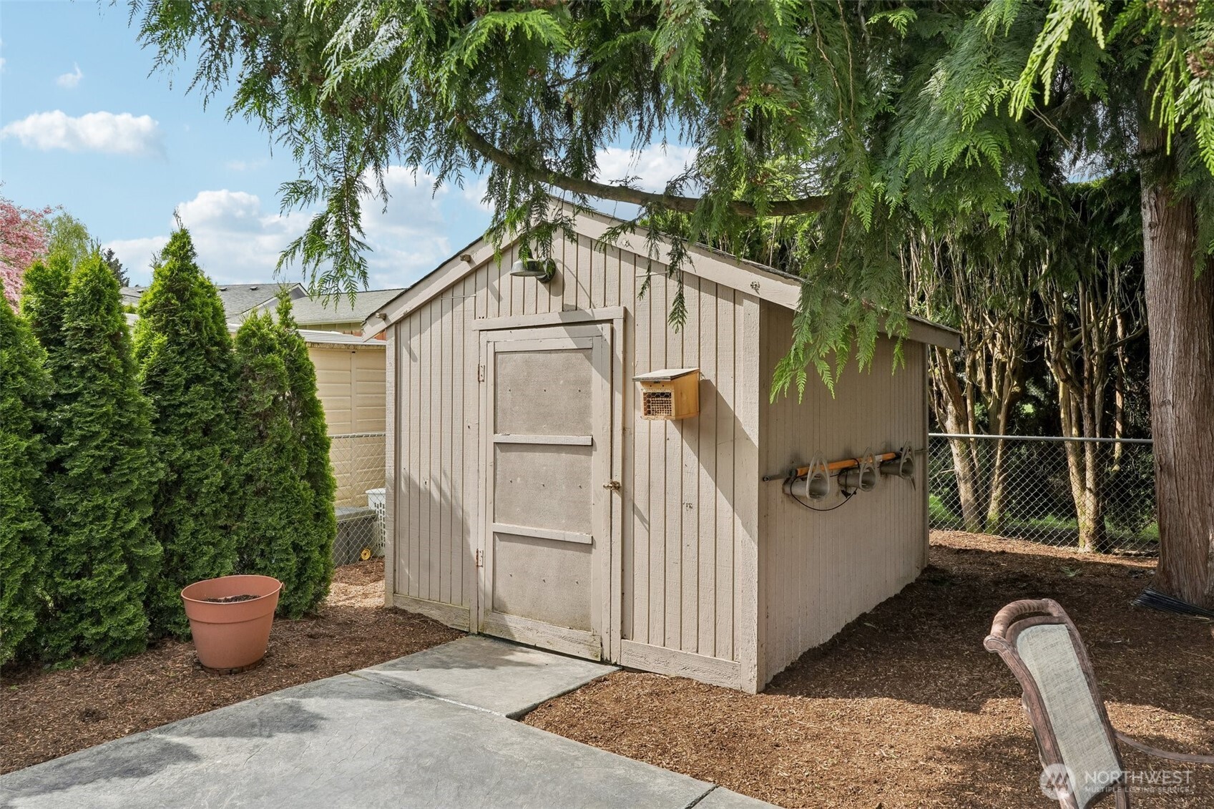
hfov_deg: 71.5
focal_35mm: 25
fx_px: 843
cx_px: 607
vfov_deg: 51.3
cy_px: 404
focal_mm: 25
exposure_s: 1/640
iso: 400
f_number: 8
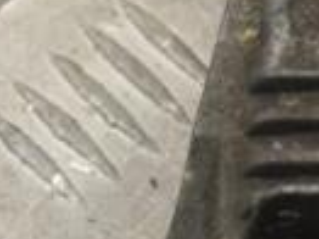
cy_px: 180
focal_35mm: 277
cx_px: 584
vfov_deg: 5.4
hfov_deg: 7.0
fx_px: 2550
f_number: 9
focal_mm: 42
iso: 3200
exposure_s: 1/320
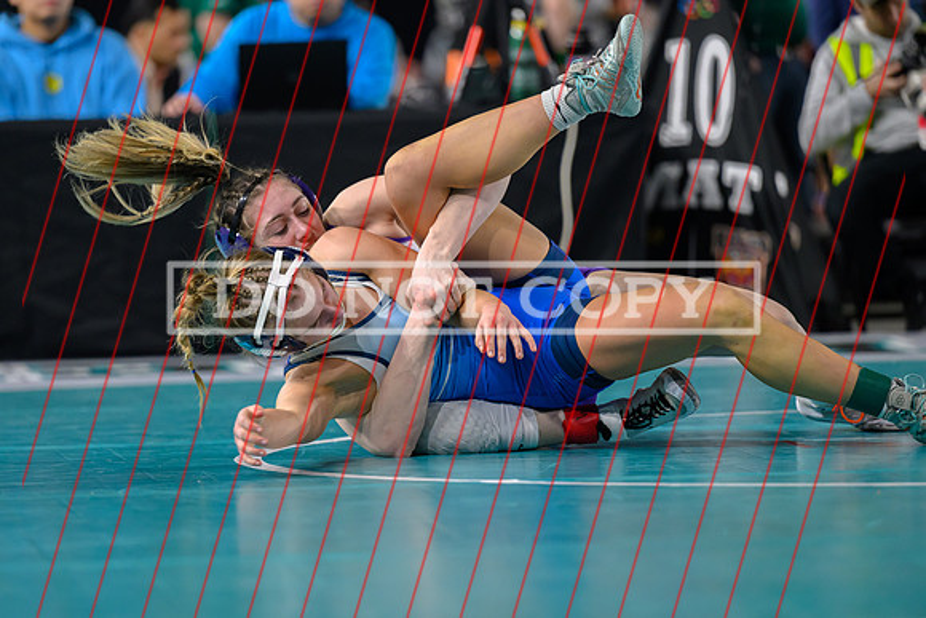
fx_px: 6220
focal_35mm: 242
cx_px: 375
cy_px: 370
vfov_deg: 5.7
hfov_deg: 8.5
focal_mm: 190
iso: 2200
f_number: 2.8
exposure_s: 1/800
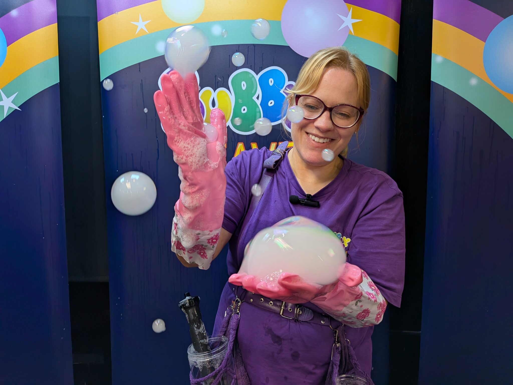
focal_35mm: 24
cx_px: 256
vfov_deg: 56.8
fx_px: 356
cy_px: 192
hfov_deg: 71.6
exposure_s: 1/100
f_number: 1.7
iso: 79
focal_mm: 4.53
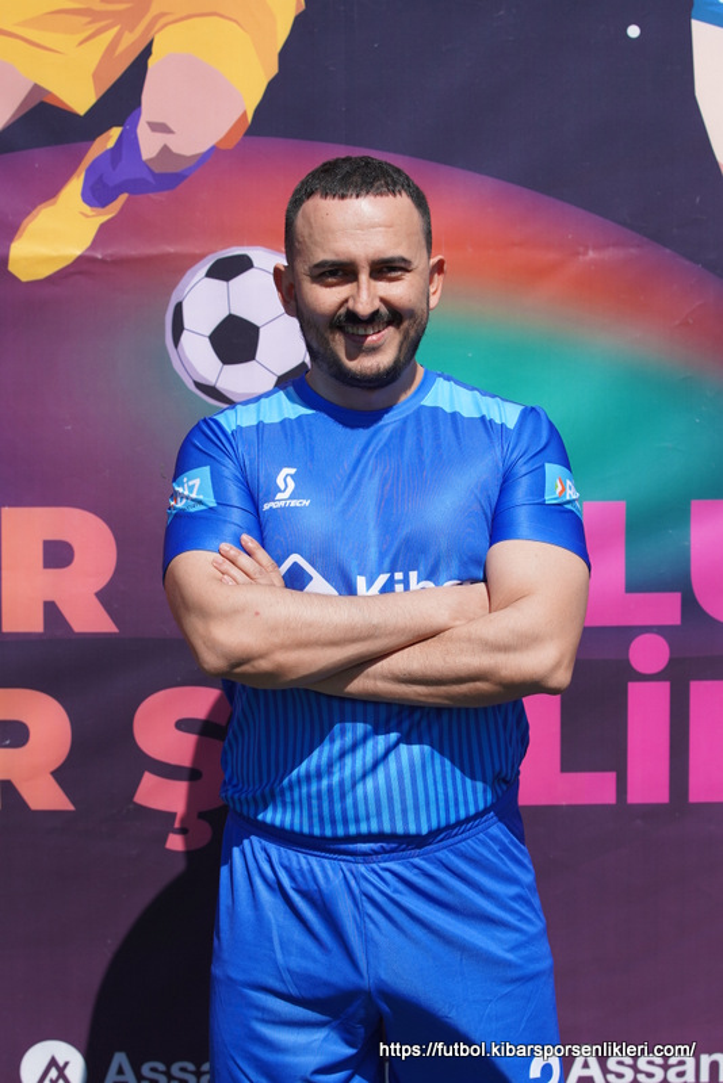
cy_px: 542
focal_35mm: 105
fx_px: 3160
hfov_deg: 13.1
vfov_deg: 19.4
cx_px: 362
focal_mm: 70
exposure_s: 1/800
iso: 100
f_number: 4.5
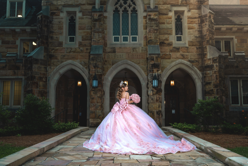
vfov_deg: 33.3
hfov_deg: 48.3
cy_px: 83
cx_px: 124
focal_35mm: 40
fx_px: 276
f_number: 5.6
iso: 100
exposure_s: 1/80
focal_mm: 40.1
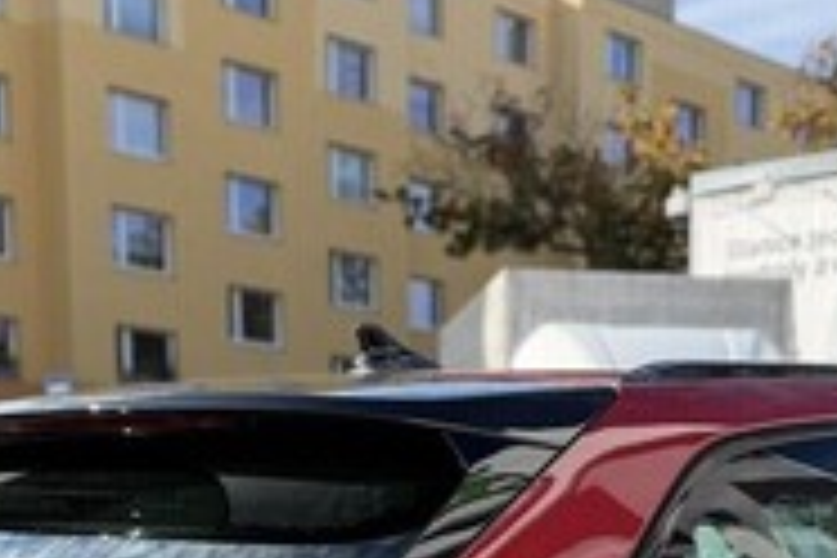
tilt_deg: -9.8
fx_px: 1720
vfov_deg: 16.5
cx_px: 558
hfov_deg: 27.2
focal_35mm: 74
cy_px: 875
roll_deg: +0.1
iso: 100
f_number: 1.78
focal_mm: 6.76
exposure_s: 1/2110
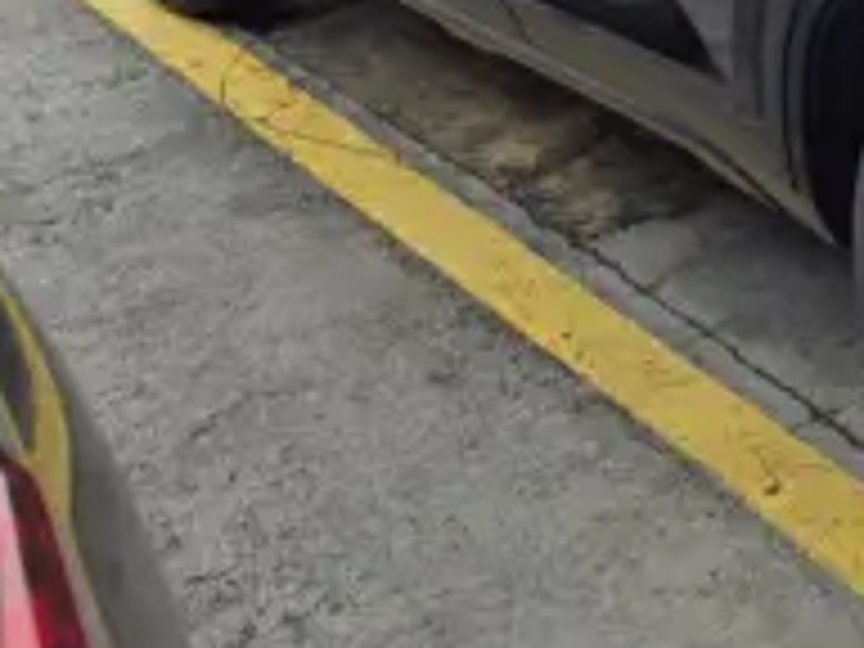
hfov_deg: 23.1
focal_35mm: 72
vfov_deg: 18.9
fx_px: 1797
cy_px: -202
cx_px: 1210
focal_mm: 5.4
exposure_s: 1/205
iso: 25
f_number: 1.8
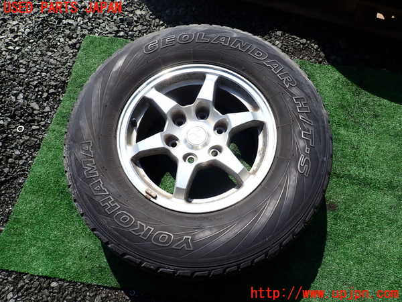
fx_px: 290
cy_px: 151
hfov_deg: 69.4
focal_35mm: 25
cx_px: 201
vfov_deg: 54.9
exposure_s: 1/160
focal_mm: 4.5
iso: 100
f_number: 8
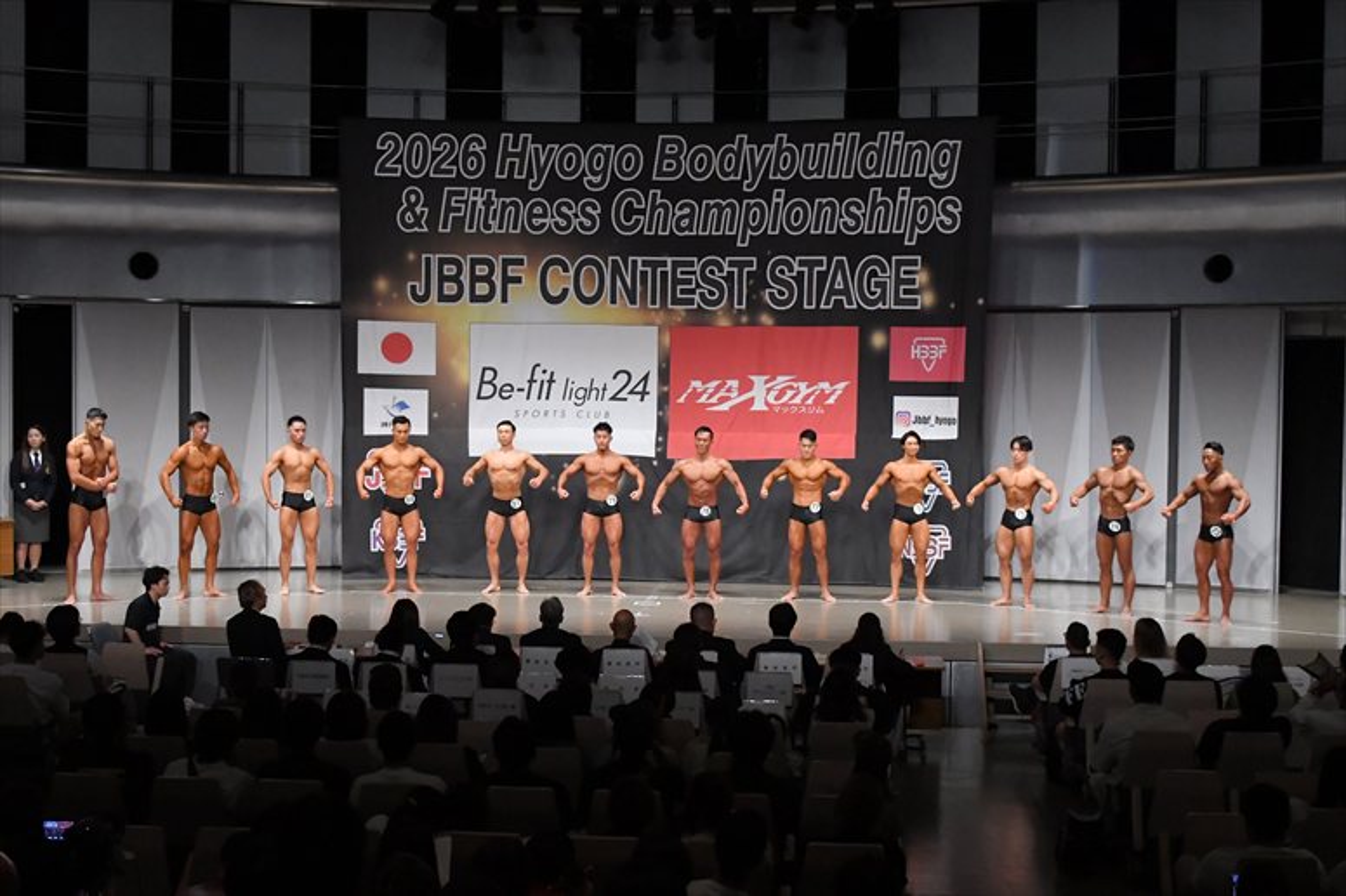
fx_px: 1794
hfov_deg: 41.1
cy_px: 448
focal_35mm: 48
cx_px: 673
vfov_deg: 28.1
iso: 6400
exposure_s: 1/400
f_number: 5.6
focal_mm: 32
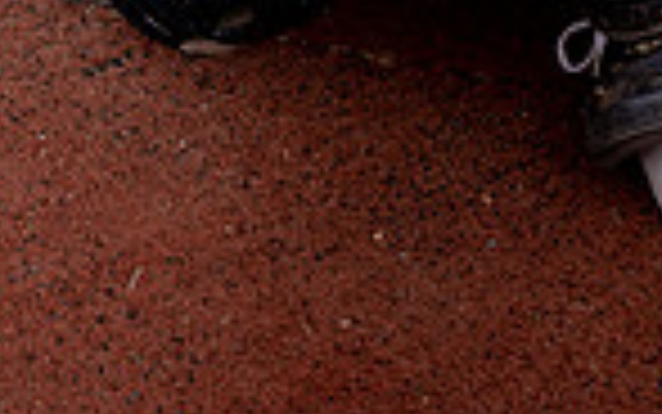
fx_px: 2473
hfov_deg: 15.2
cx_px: 432
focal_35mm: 137
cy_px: -536
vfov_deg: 8.8
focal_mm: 44
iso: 100
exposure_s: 1/250
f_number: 8
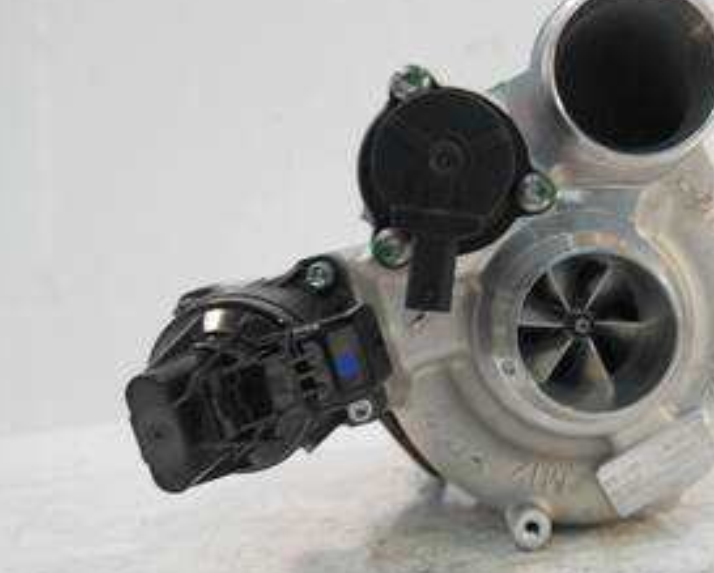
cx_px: 575
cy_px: 264
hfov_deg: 37.3
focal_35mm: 48
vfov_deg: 31.5
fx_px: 1015
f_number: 3.5
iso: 400
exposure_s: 1/60
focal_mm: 14
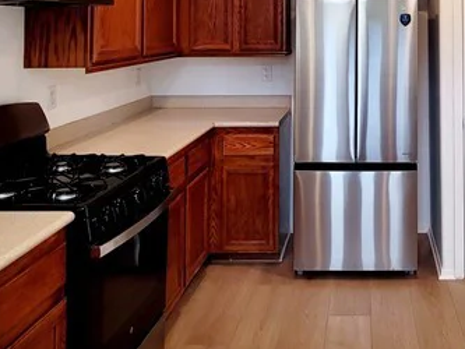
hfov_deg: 44.8
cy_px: -13
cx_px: 363
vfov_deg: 32.6
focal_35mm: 40
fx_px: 538
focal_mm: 2.2
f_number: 2.2
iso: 64
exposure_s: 1/60.2
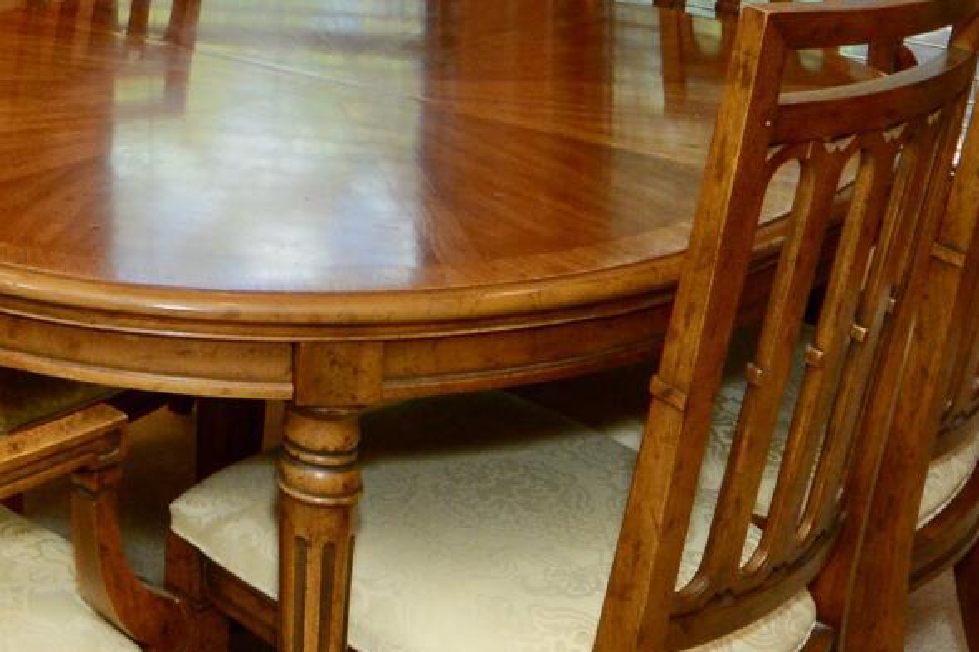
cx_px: -139
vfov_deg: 19.7
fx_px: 1658
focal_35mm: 61
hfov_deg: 29.2
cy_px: -282
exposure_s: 1/60
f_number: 7.1
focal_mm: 12
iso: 800
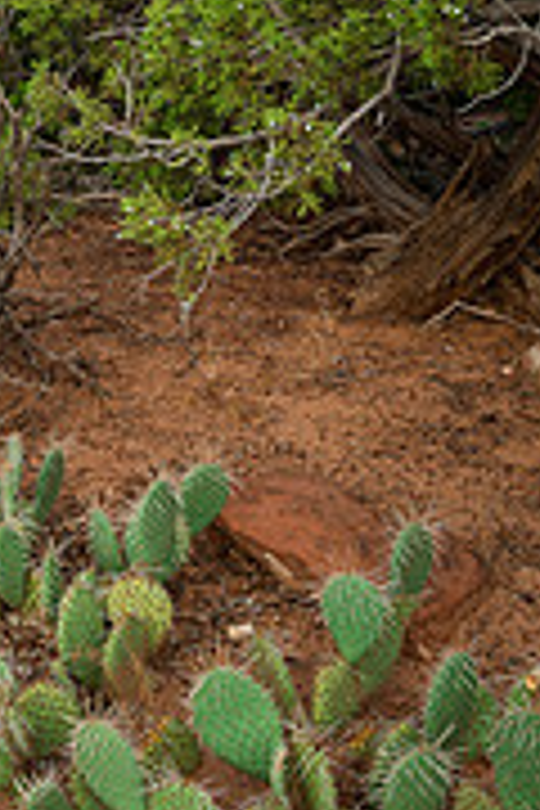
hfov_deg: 16.7
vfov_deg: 24.2
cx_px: -4
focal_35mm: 80
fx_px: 1800
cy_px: -4
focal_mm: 32
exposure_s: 1/25
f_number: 13
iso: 64
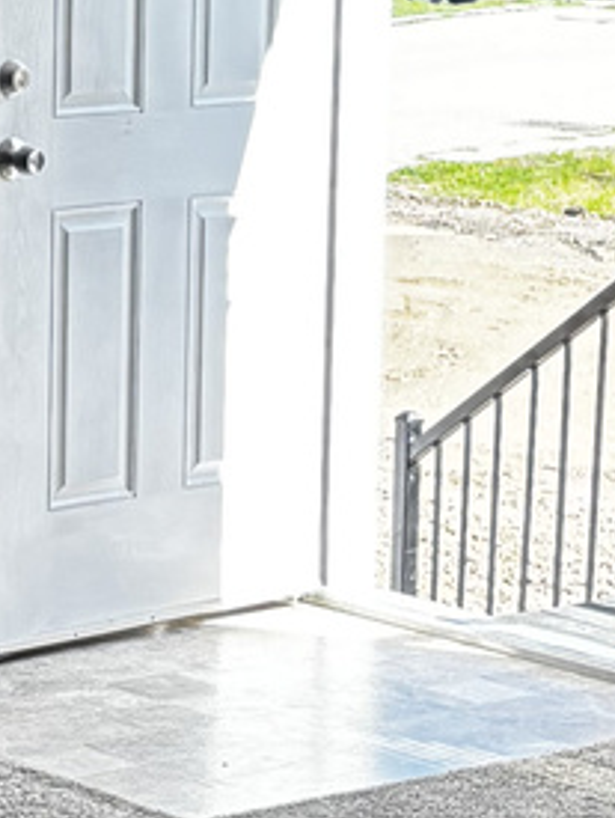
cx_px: -125
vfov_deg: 13.6
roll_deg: +0.3
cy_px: 443
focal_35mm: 145
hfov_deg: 10.1
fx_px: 3427
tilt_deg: -6.6
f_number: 1.6
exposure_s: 1/207
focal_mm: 5.96
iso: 40
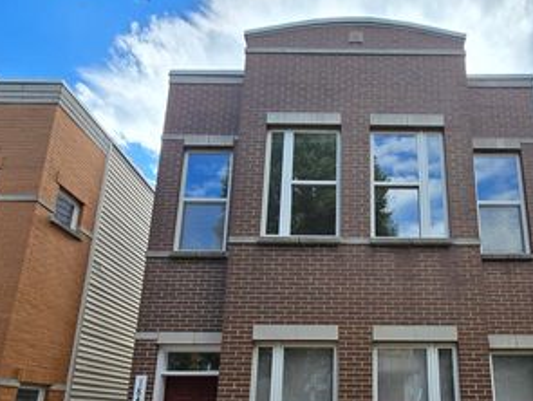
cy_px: 322
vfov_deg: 56.6
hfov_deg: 74.0
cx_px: 354
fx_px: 339
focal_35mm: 22
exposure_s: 1/666
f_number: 2.2
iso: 50
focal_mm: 2.2
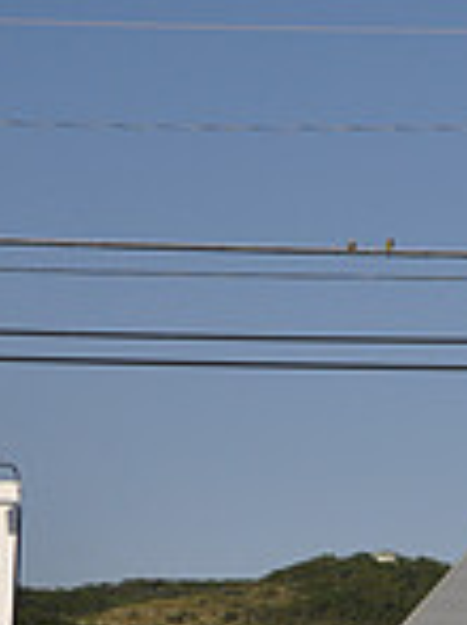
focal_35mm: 171
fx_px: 3080
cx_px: 1151
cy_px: 648
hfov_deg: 8.0
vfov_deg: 11.4
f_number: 8
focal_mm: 30
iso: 200
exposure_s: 1/250
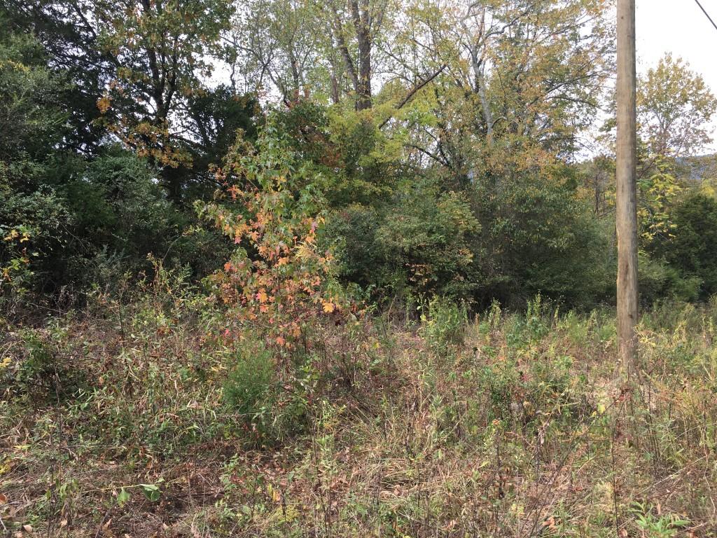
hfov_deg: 61.7
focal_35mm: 29
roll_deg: +3.9
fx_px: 601
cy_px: 269
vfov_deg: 48.2
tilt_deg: -2.5
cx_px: 358
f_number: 2.2
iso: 25
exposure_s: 1/183
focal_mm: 4.15
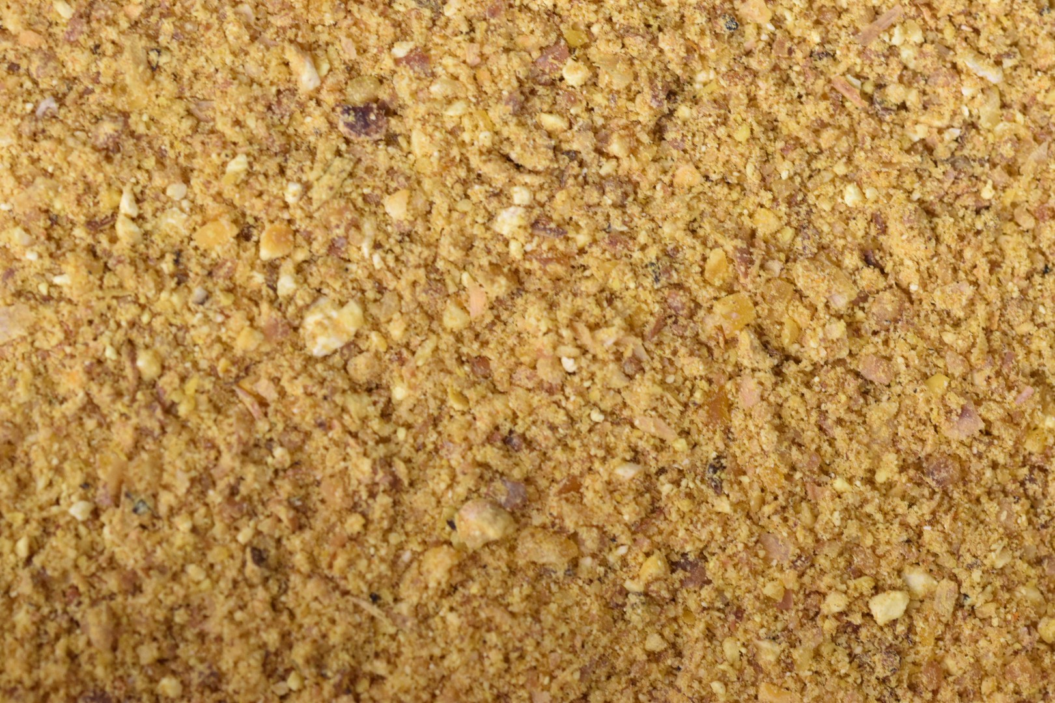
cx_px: 528
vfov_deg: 8.7
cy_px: 352
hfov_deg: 13.0
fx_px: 4615
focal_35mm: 158
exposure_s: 1/250
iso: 2000
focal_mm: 105
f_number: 9
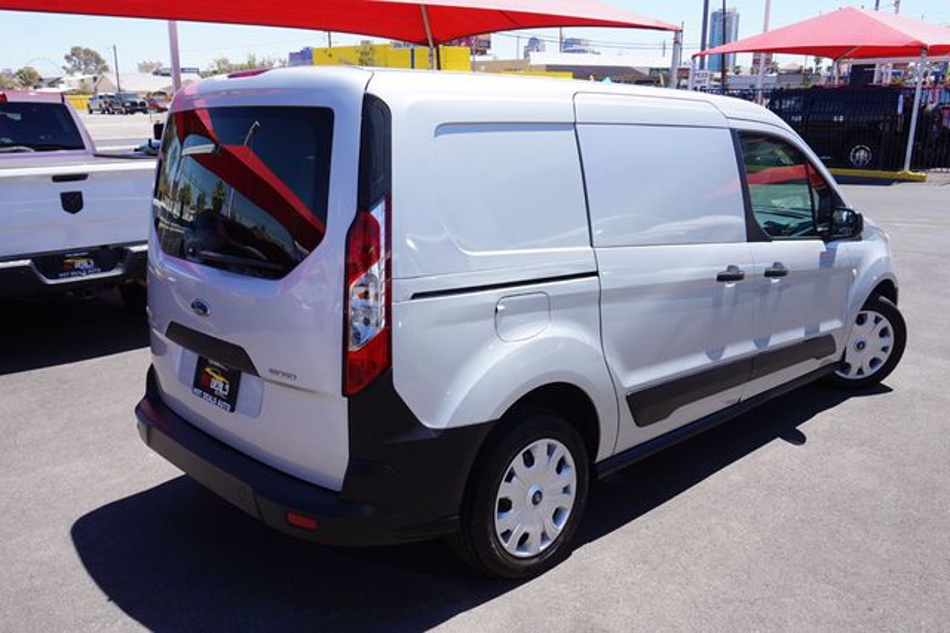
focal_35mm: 32
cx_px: 475
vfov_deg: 41.7
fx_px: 831
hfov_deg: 59.5
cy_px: 316
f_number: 11
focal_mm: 21
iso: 100
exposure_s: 1/80
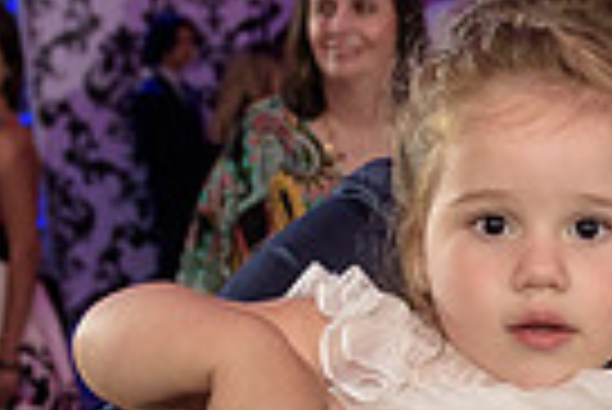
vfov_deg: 11.0
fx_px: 2110
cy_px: 331
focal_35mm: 124
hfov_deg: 16.1
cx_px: 648
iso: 1600
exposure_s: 1/125
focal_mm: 29
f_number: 3.2
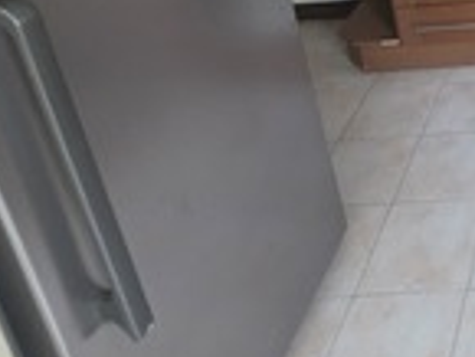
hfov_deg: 34.4
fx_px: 563
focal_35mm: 41
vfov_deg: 27.6
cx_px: 598
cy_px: -136
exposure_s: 1/50
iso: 320
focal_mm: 2.2
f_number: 1.9
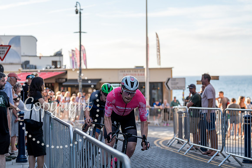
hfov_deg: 28.4
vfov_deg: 19.2
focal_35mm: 71
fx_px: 498
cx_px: 126
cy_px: 84
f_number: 2.8
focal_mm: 70
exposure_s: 1/1000
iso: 100
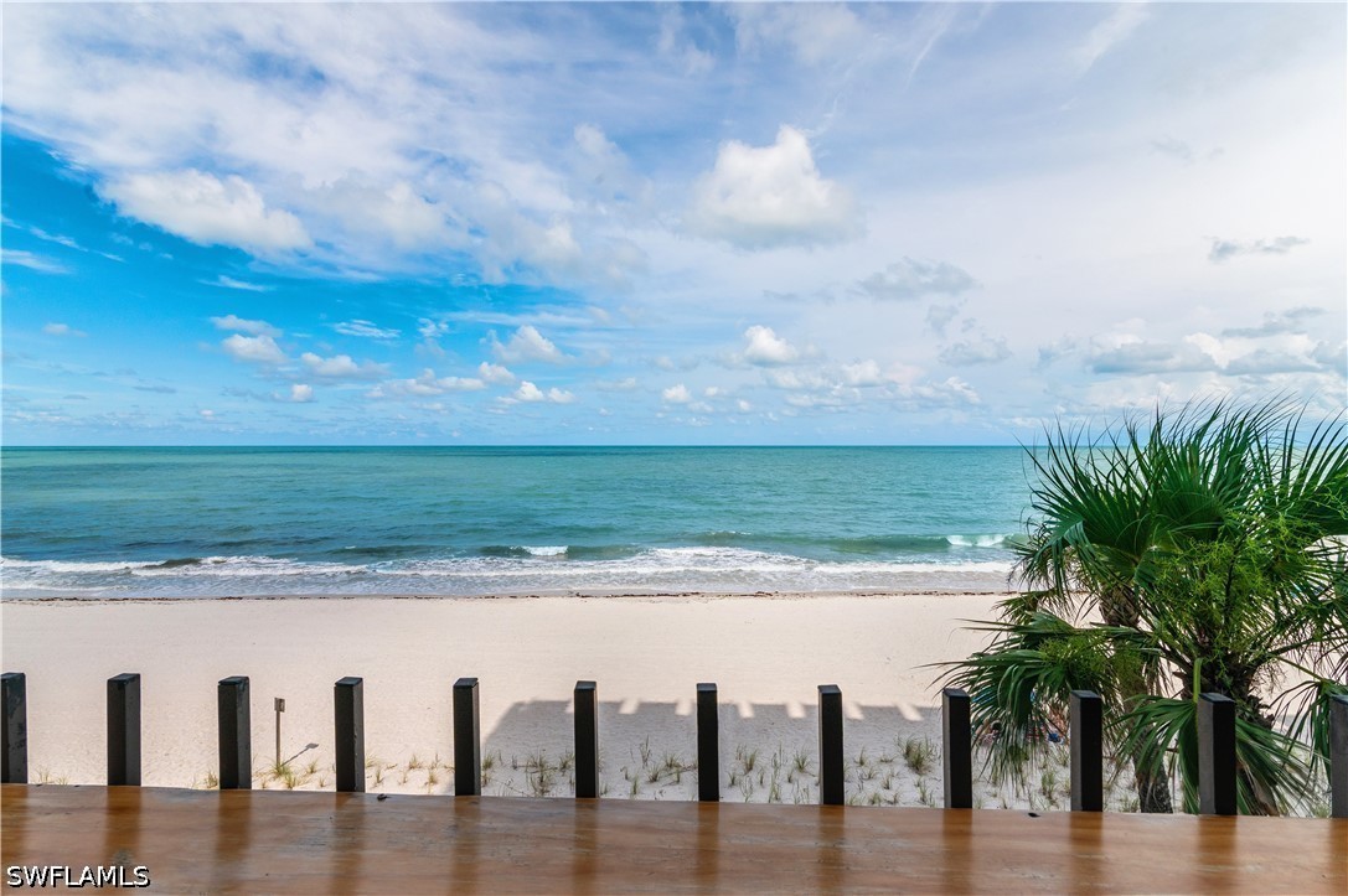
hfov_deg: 90.0
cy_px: 448
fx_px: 673
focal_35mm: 18
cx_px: 674
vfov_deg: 67.3
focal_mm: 18
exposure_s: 1/2000
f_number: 10
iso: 640
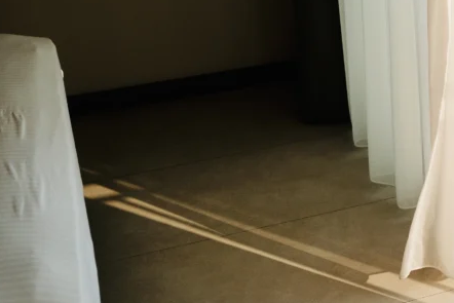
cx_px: 499
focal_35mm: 81
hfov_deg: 23.5
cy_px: 124
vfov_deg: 16.9
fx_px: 1022
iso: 320
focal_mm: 23
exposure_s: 1/900
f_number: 2
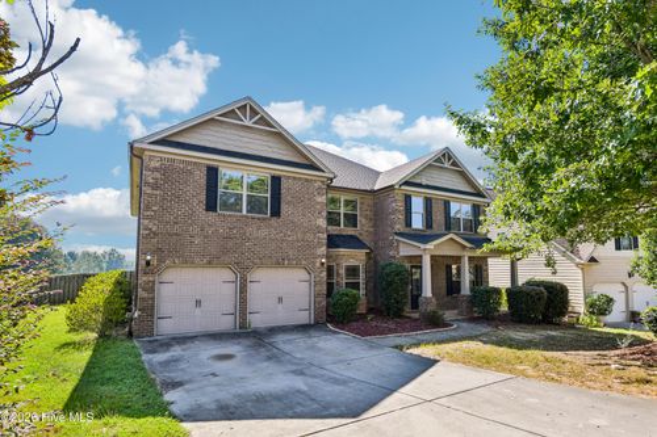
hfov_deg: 90.0
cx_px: 328
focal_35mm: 18
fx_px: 328
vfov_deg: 67.3
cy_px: 218
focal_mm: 18
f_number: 8
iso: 200
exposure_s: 1/400
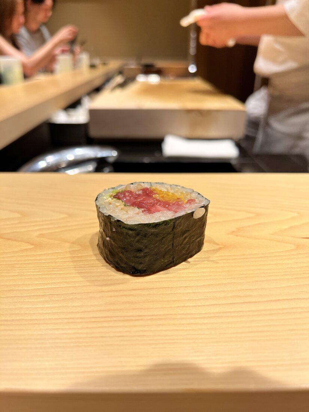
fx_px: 309
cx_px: 154
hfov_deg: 53.1
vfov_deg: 67.3
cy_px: 206
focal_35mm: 26
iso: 100
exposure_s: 1/100
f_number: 1.5
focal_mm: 5.7
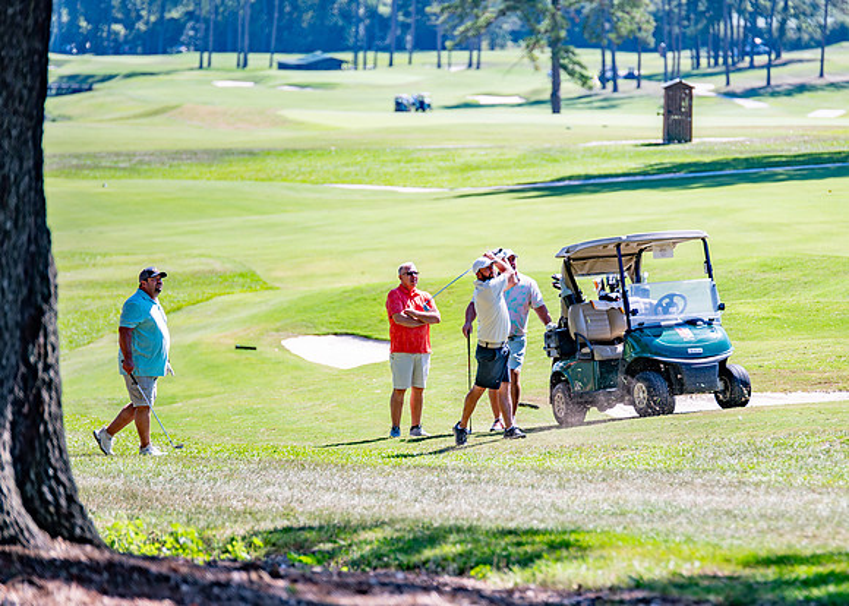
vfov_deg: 6.2
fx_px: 5634
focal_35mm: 234
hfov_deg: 8.6
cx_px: 565
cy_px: 321
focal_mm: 170
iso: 100
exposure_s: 1/1000
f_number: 2.8
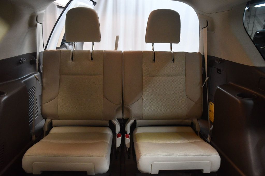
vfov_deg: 43.6
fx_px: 221
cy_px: 88
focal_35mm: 30
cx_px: 132
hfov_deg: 61.9
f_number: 3.5
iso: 3200
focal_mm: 20
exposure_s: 1/100
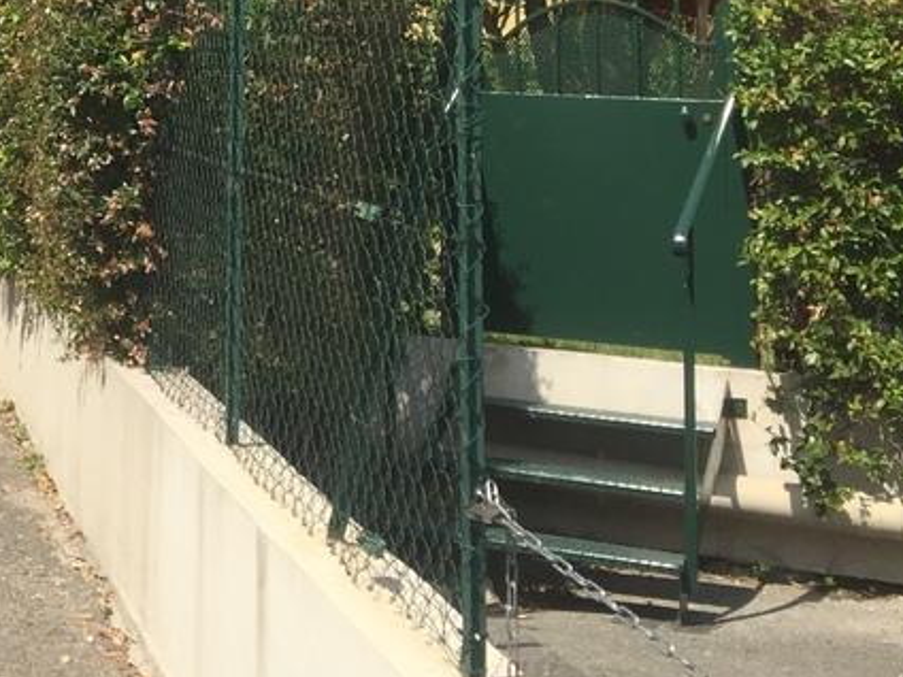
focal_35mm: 82
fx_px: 2139
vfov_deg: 17.2
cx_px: -207
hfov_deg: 21.9
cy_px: -117
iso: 32
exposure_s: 1/1883
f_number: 2.2
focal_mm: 4.15
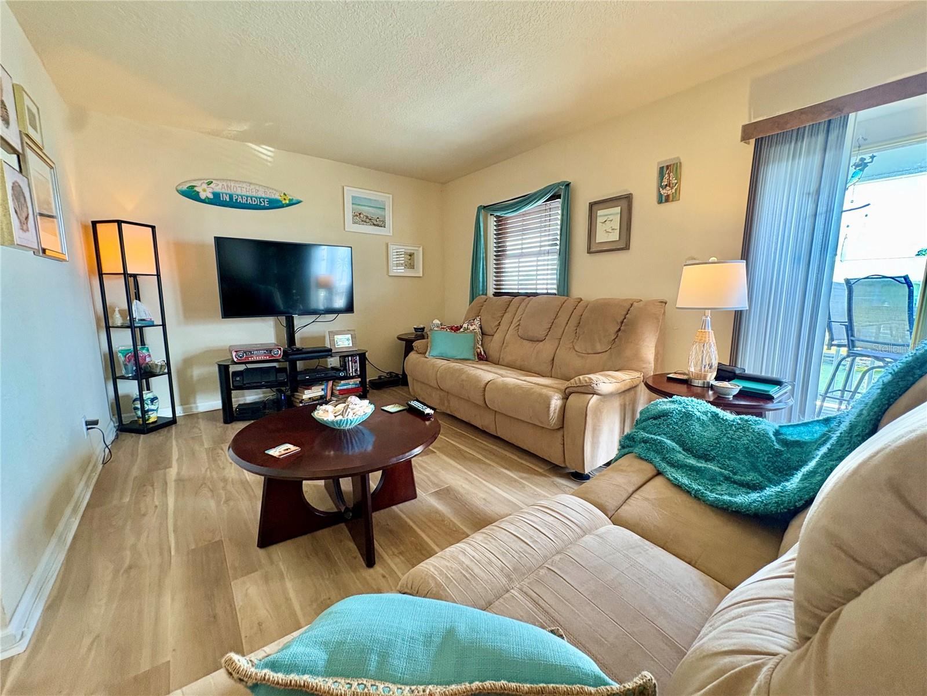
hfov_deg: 102.1
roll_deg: +1.1
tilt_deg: -8.4
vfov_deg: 85.7
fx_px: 375
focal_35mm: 14
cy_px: 348
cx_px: 464
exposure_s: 1/60
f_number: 2.2
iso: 320
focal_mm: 2.22
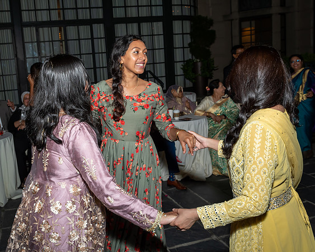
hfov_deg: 51.6
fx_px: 321
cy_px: 109
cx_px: 113
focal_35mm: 34
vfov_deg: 42.7
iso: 500
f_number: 5.6
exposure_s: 1/250
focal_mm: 18
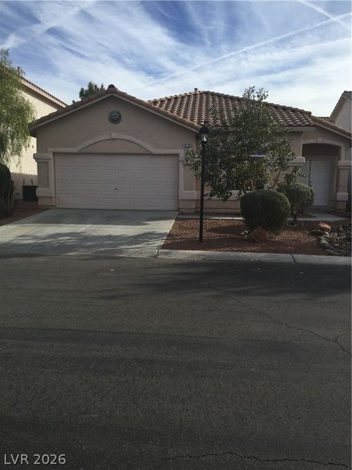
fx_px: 393
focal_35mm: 29
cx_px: 176
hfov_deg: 48.2
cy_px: 235
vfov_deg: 61.7
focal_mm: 4.15
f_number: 2.2
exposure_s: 1/1799
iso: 32
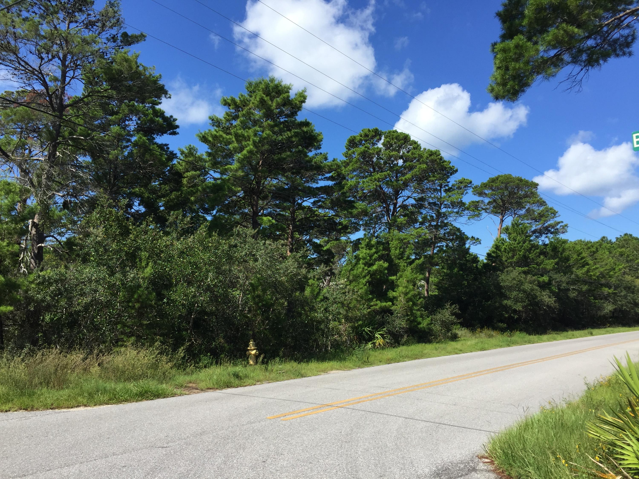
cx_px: 320
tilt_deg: +5.5
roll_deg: -2.1
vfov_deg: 48.2
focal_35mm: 29
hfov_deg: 61.7
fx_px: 535
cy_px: 240
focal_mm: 4.15
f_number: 2.2
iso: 32
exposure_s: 1/1319
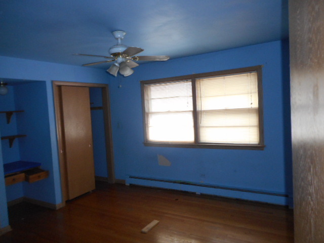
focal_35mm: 25
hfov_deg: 69.4
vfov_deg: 54.9
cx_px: 162
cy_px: 122
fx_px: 234
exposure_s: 1/30
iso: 220
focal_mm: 4.5
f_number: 3.7
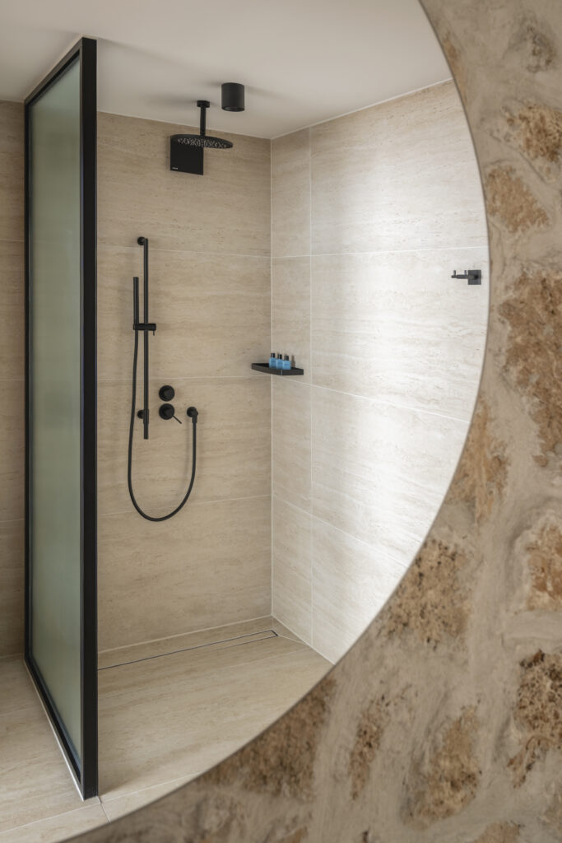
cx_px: 281
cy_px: 422
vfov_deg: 63.7
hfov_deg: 45.0
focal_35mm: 29
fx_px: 679
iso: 200
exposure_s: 1/4
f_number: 9
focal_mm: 29
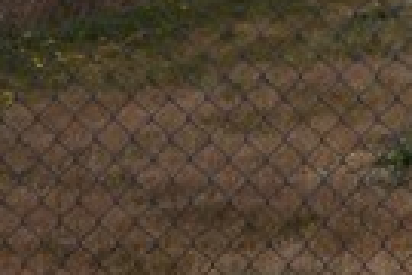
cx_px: 1367
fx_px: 2206
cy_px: -222
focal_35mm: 193
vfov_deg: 6.9
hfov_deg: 8.4
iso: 200
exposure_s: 1/320
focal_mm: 17
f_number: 9
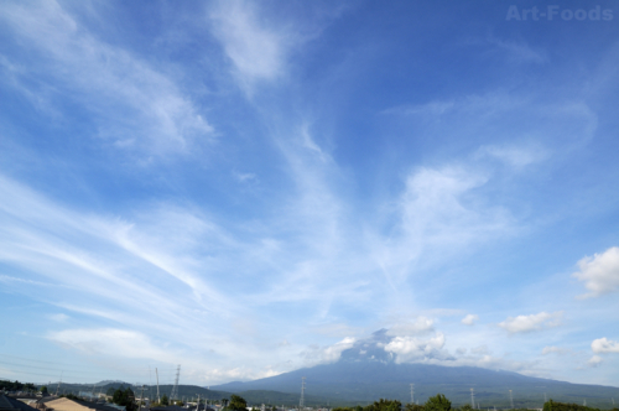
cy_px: 206
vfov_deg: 28.0
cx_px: 310
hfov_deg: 41.2
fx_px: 824
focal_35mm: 48
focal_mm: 32
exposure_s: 1/160
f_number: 16
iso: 200
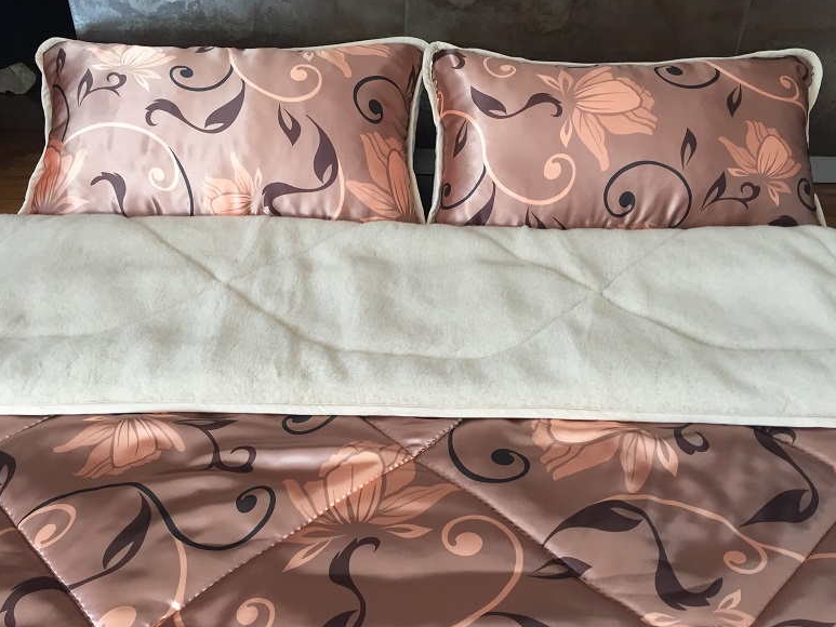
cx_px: 412
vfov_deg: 46.8
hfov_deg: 60.0
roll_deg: -2.9
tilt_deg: -36.0
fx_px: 725
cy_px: 312
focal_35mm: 30
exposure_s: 1/33
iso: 100
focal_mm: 4.15
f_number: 2.2
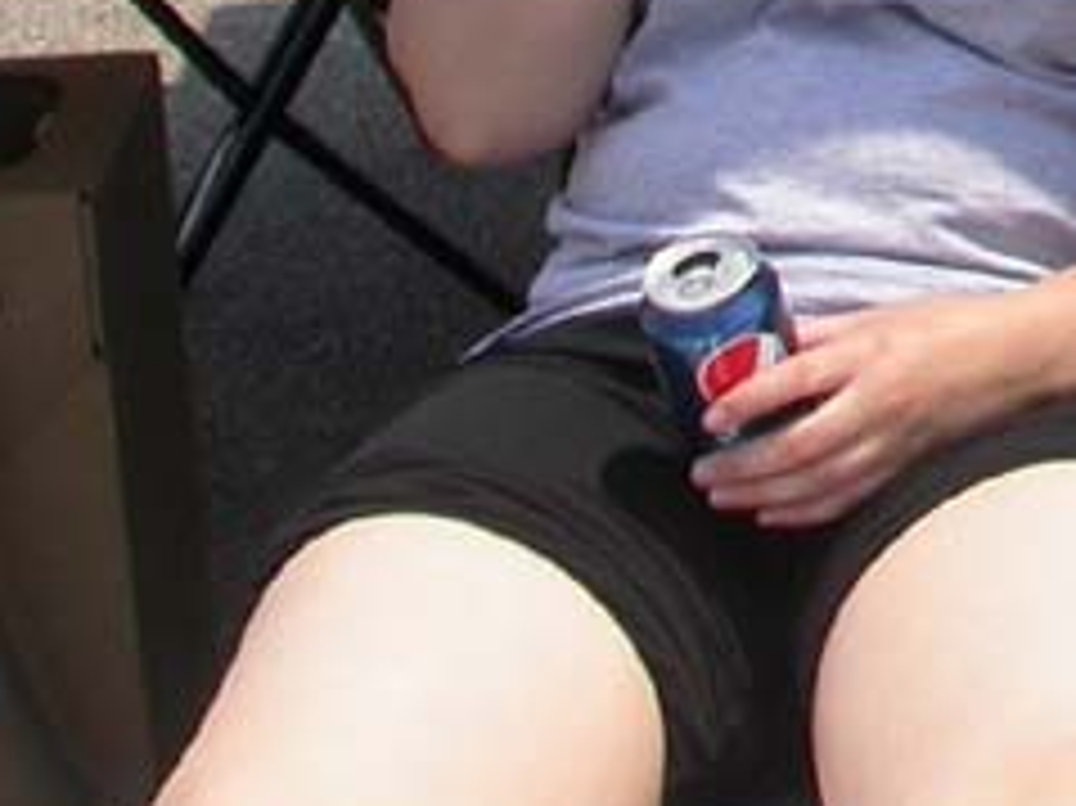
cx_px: 1724
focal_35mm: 163
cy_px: -860
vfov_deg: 8.6
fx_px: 5064
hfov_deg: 11.5
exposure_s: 1/347
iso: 100
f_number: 6.7
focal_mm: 7.85
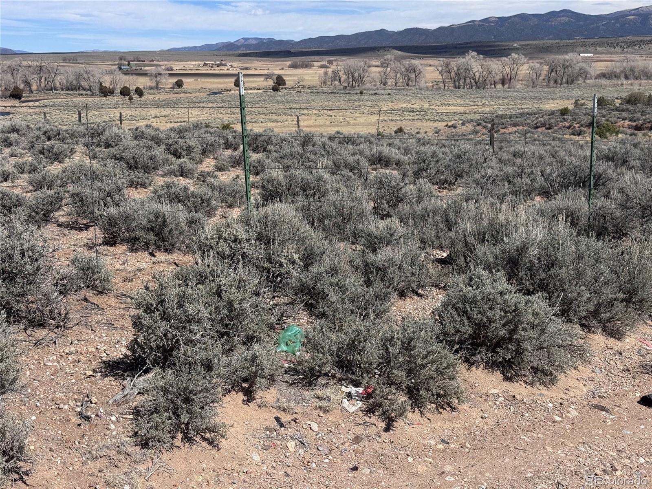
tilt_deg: -11.9
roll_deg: +0.0
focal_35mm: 48
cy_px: 244
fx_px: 904
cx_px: 326
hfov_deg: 39.7
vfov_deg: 30.3
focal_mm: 6.76
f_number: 1.78
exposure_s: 1/7092
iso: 64
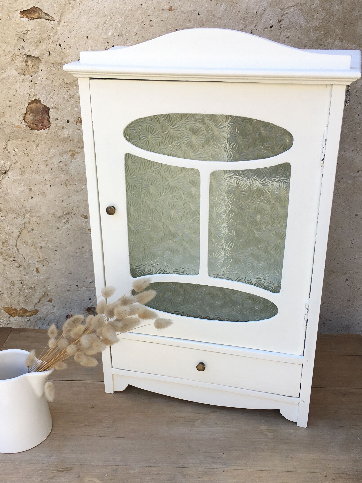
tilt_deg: -26.0
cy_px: 276
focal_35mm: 42
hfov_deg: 34.3
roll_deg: +0.9
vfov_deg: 44.7
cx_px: 161
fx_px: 586
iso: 25
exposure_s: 1/420
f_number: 2.2
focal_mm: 4.15
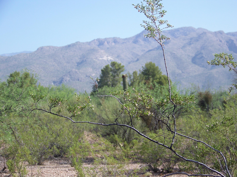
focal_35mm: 106
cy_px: 88
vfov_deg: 14.0
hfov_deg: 18.5
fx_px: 726
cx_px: 118
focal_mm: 17.6
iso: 64
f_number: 3.2
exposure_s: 1/500
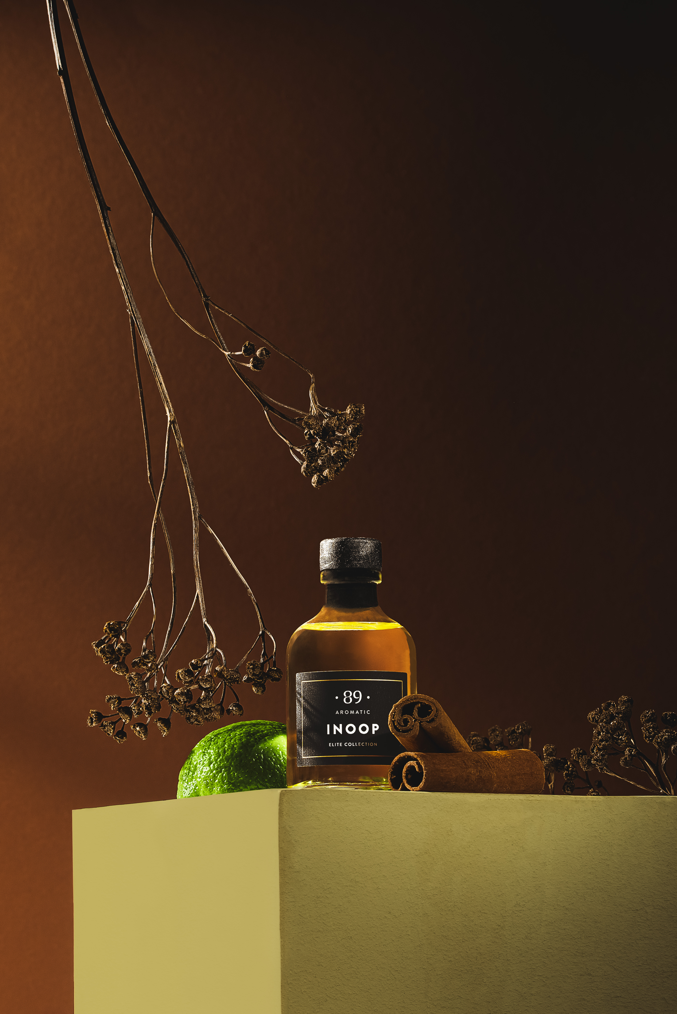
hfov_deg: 15.2
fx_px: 2536
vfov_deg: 22.6
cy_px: 507
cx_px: 338
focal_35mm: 90
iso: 250
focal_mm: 90
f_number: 14
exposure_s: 1/20
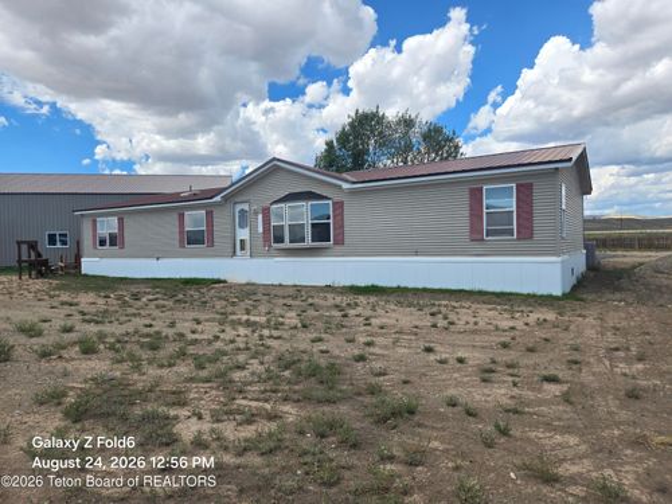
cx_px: 336
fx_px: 446
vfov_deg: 58.9
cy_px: 252
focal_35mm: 23
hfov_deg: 73.9
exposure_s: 1/2921
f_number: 1.8
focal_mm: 5.4
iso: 50
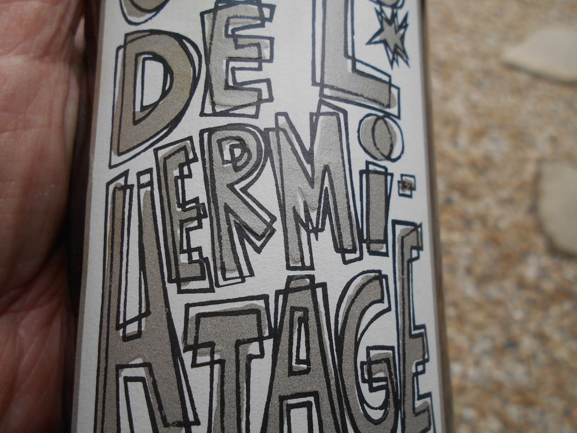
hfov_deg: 67.3
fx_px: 433
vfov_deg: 53.1
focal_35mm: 26
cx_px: 288
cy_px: 216
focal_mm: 4.6
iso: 80
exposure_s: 1/400
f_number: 3.2
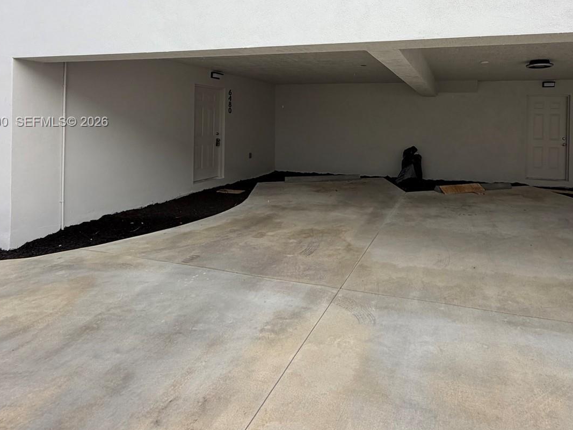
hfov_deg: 77.1
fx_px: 348
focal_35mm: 21
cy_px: 123
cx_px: 371
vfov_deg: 60.9
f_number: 2.2
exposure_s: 1/502
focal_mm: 2.22
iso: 64
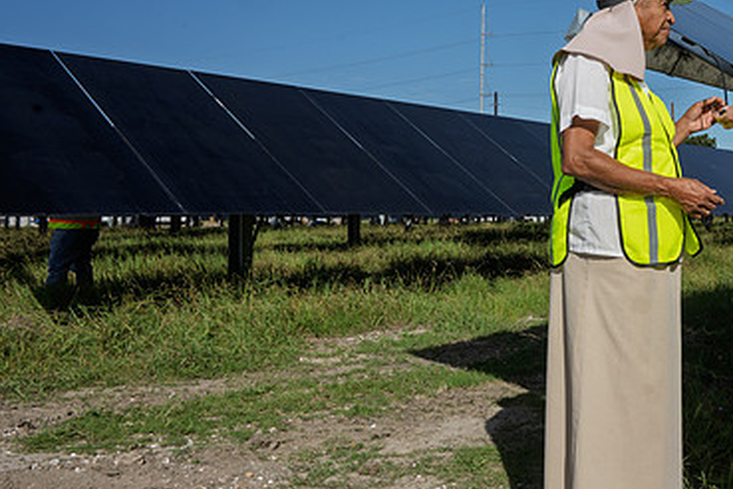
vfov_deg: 30.0
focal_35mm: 44
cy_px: 126
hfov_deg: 42.9
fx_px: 896
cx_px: 560
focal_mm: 28
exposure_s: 1/320
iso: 200
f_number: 16
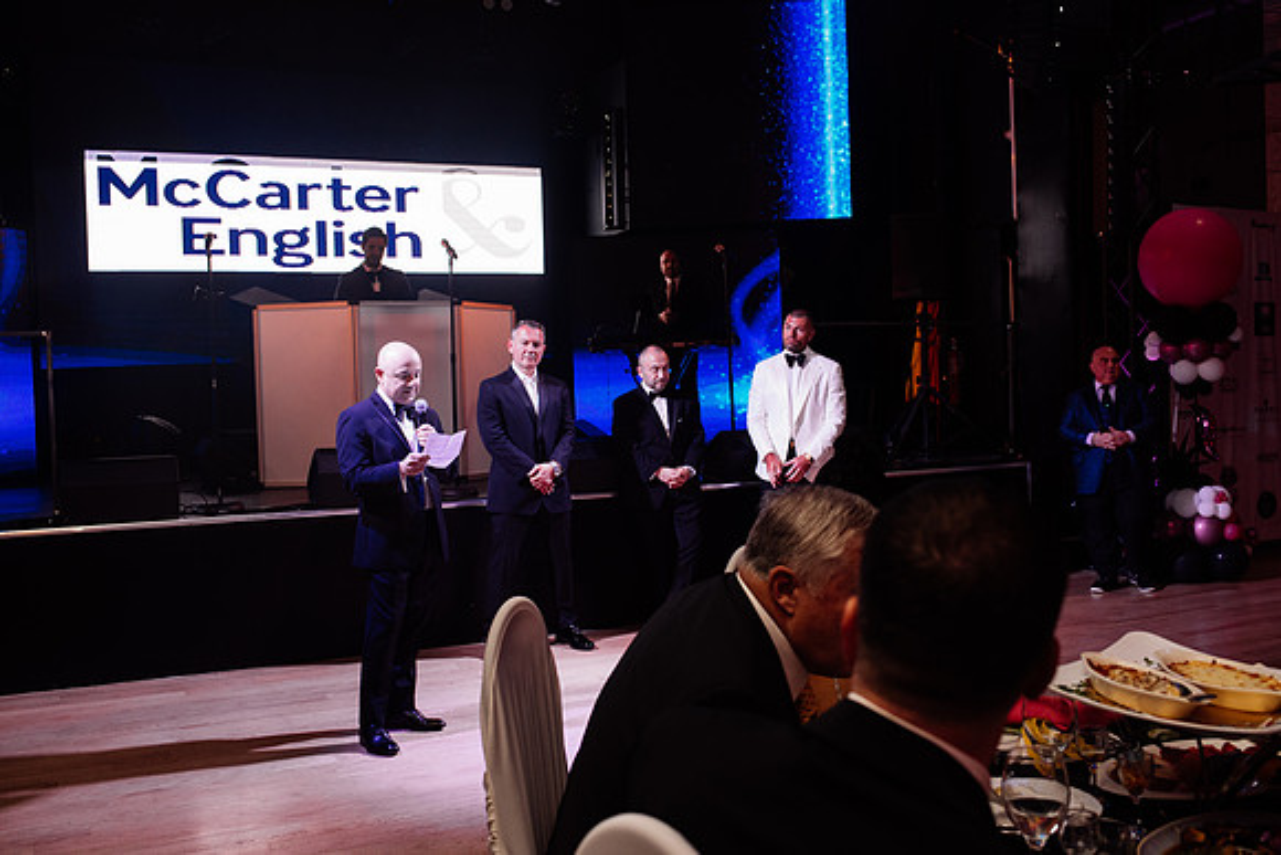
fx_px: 1246
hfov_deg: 54.4
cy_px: 428
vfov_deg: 37.9
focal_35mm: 35
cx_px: 640
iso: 2000
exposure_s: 1/200
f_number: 4.5
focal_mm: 35
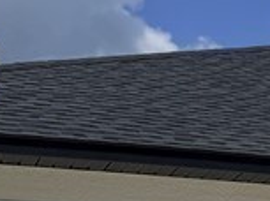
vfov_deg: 8.6
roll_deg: +0.3
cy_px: 416
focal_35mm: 161
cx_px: 542
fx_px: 1253
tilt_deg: -0.5
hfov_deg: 11.1
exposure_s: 1/17544
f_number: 1.78
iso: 80
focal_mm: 6.76
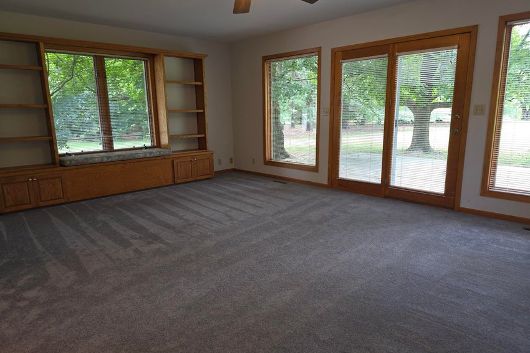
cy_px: 179
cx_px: 265
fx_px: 353
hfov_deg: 73.7
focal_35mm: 24
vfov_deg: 53.2
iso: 125
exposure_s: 1/60
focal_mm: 6.3
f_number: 1.7
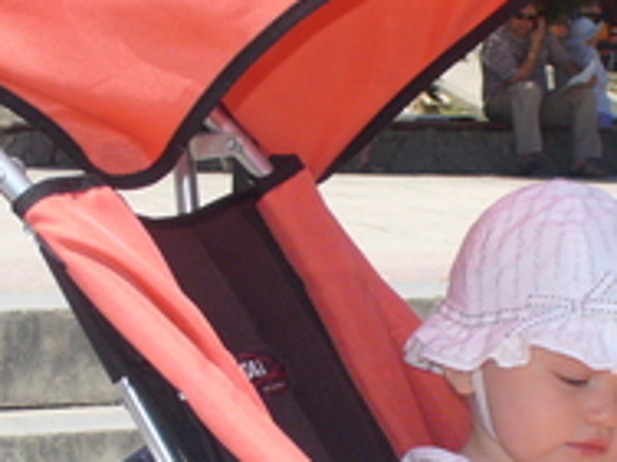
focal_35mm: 108
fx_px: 1925
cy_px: 382
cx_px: 473
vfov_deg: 13.6
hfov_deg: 18.1
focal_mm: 6.1
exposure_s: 1/400
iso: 80
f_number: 5.6
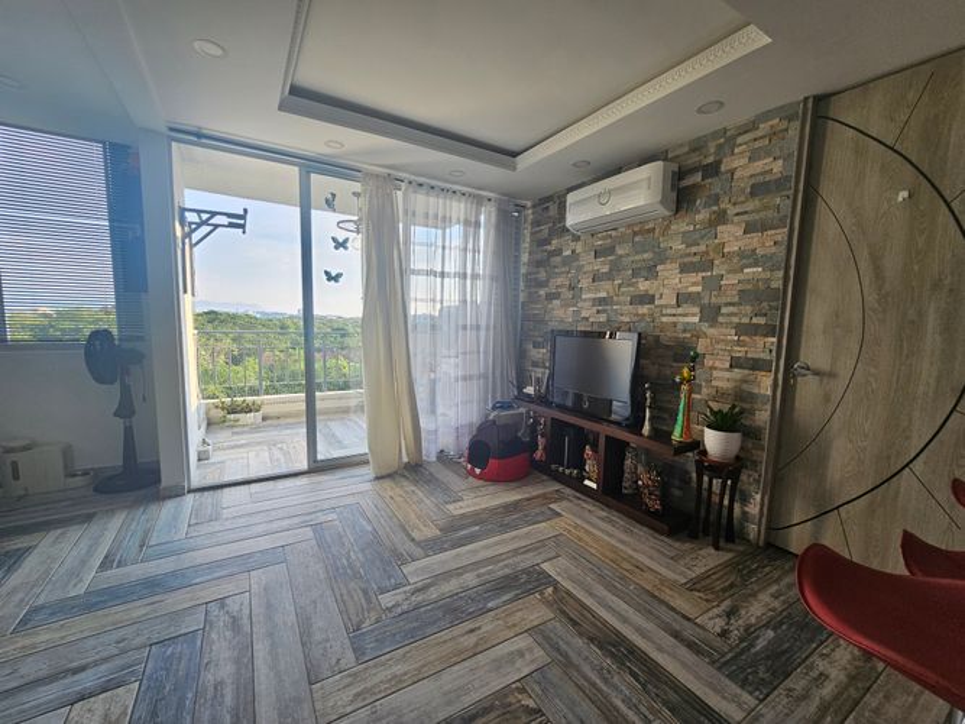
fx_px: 362
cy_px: 362
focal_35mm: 13
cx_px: 482
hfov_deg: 106.2
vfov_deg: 89.9
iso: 50
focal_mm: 2.2
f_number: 2.2
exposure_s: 1/120
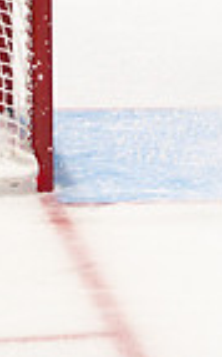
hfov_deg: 3.6
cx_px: 500
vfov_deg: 5.9
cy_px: -121
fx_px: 3447
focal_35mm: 355
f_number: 2.8
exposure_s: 1/1000
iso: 2000
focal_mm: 71
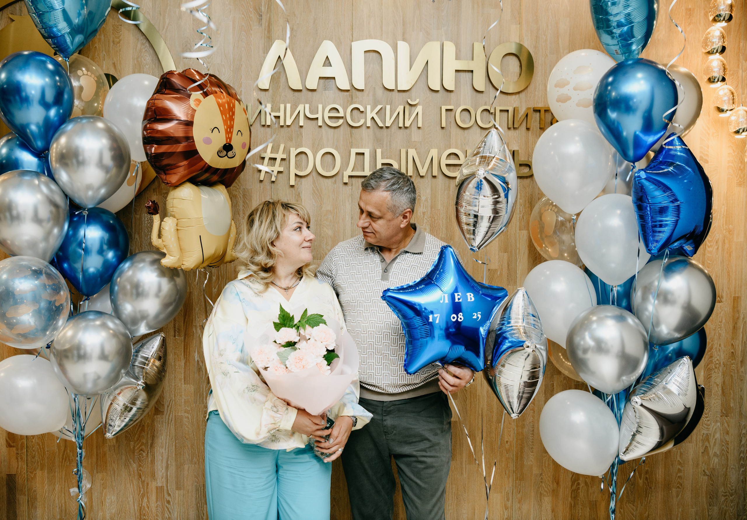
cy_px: 248
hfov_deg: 54.4
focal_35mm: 34
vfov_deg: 39.4
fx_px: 725
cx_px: 339
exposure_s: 1/160
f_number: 4.5
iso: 200
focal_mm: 32
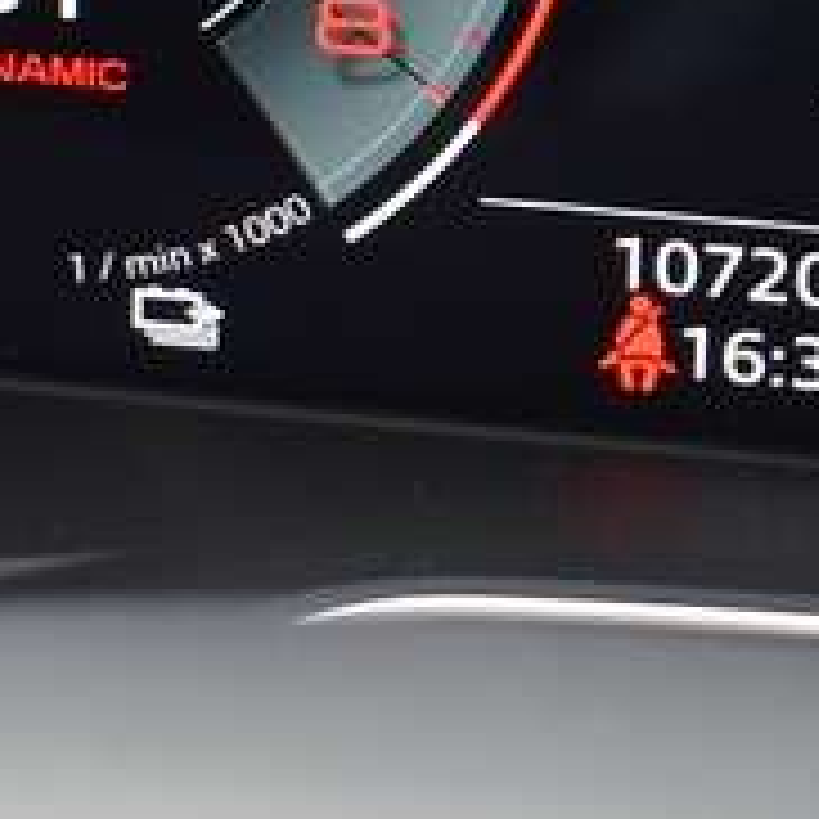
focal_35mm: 230
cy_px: 40
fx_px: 6157
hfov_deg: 7.5
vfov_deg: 7.6
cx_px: 1134
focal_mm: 32
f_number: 5
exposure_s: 1/100
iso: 400
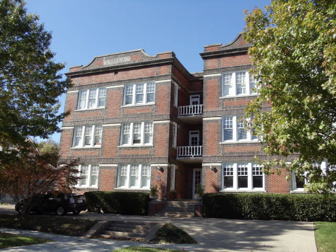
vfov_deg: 32.9
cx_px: 168
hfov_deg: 42.9
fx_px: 427
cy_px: 126
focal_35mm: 44
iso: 100
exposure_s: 1/200
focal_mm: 6
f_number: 7.1
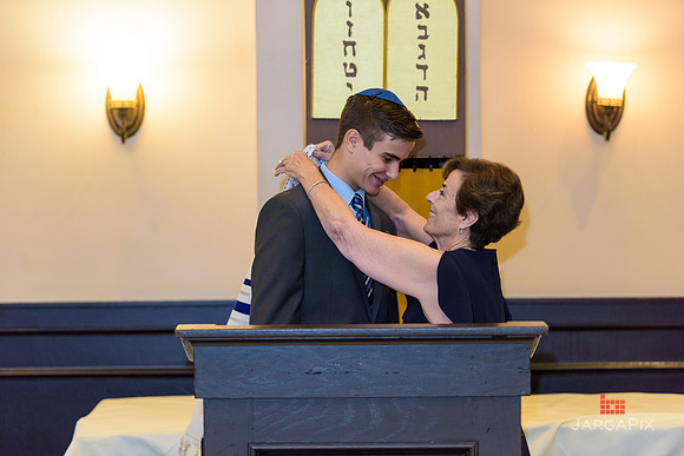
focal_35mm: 135
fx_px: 2565
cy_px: 228
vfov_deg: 10.2
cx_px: 342
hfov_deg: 15.2
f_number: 3.2
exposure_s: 1/125
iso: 1600
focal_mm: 135
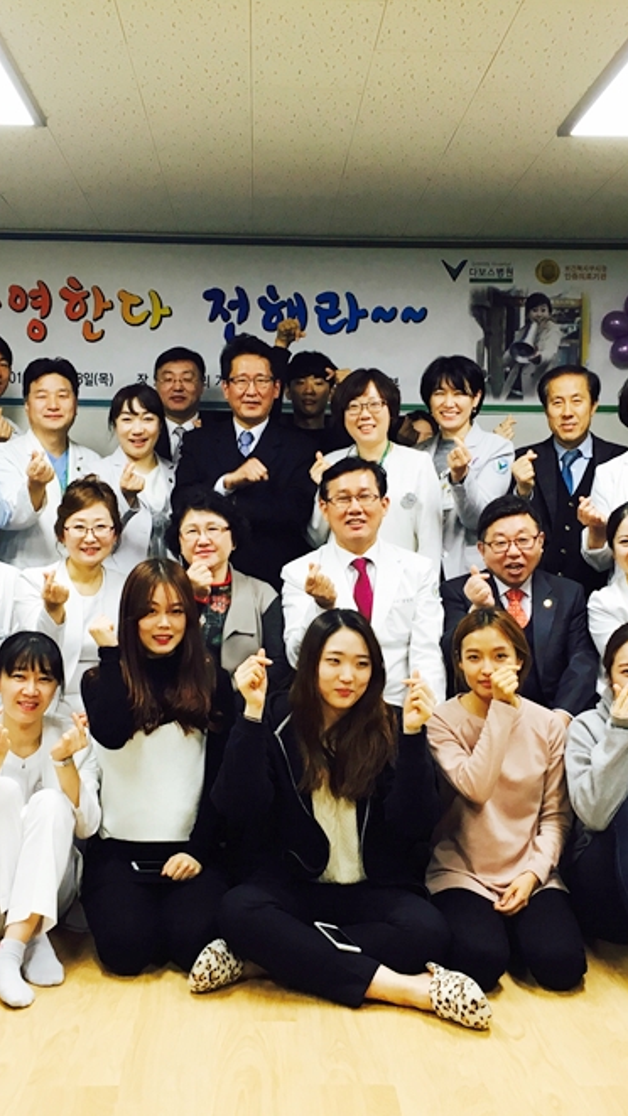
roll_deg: -0.1
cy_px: 568
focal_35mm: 43
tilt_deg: -3.1
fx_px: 1272
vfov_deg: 47.3
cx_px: 302
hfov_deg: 27.7
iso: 50
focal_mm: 4.15
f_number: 2.2
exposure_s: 1/30
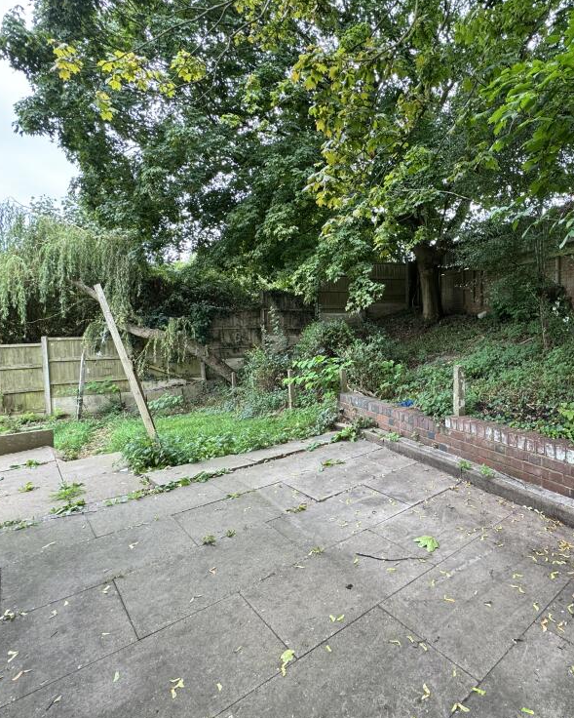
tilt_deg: -3.5
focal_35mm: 19
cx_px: 393
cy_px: 349
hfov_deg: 68.4
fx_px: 403
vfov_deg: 83.3
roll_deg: +0.7
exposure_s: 1/99
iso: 64
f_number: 2.2
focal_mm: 2.22
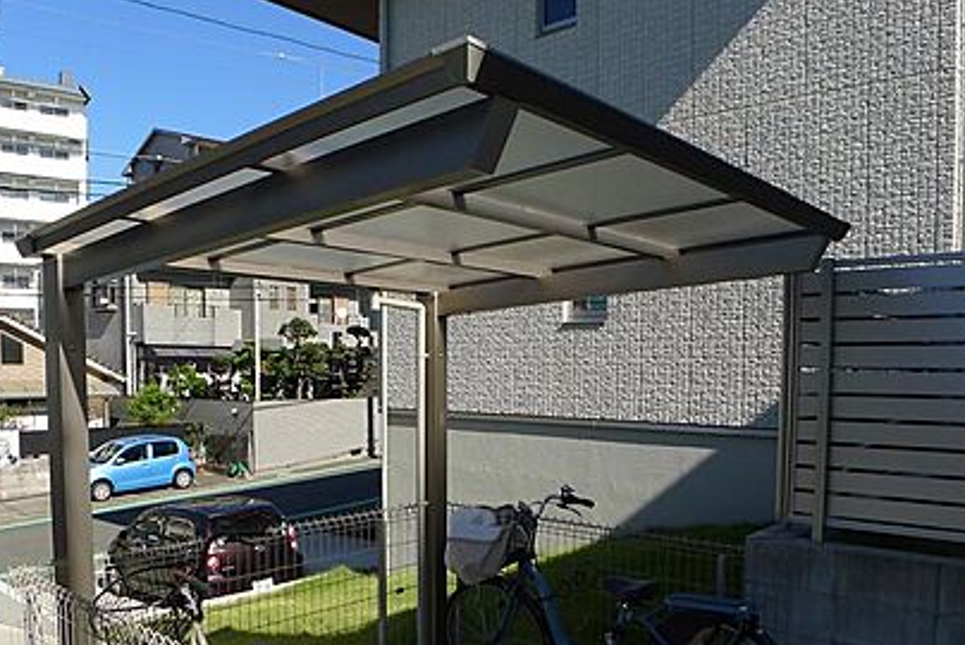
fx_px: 1019
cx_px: 502
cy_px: 453
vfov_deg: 34.6
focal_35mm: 38
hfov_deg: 50.6
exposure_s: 1/640
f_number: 4
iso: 80
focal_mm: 5.1
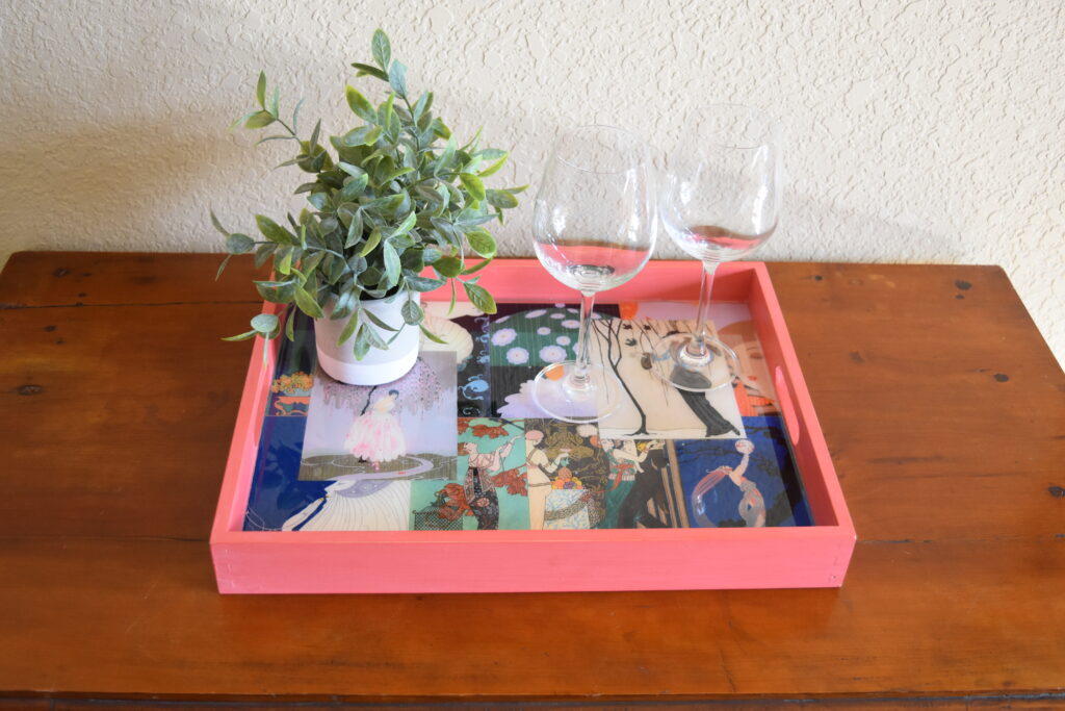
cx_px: 532
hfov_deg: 49.5
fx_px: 1154
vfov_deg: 34.2
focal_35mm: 39
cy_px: 356
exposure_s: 1/60
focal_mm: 26
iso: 800
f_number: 4.5
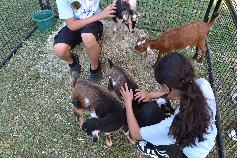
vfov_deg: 47.9
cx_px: 118
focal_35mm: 27
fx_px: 178
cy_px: 79
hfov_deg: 67.4
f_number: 5.6
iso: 320
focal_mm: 18
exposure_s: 1/125
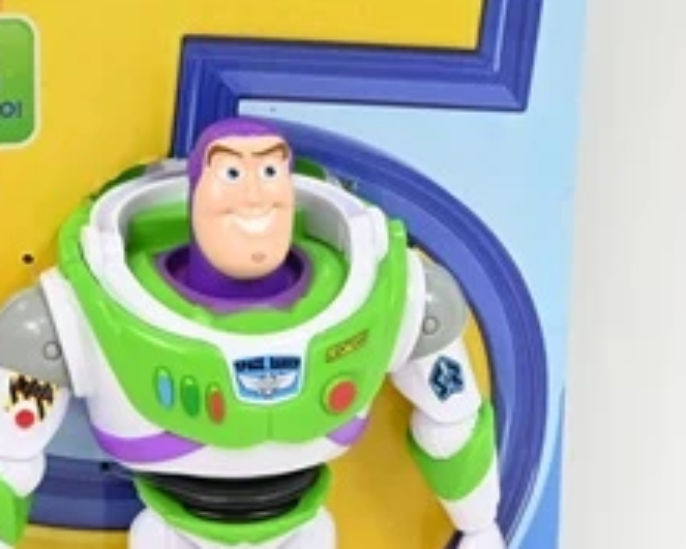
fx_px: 2052
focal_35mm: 101
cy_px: 239
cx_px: 202
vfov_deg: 15.2
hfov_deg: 18.9
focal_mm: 22
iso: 400
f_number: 4
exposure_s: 1/200
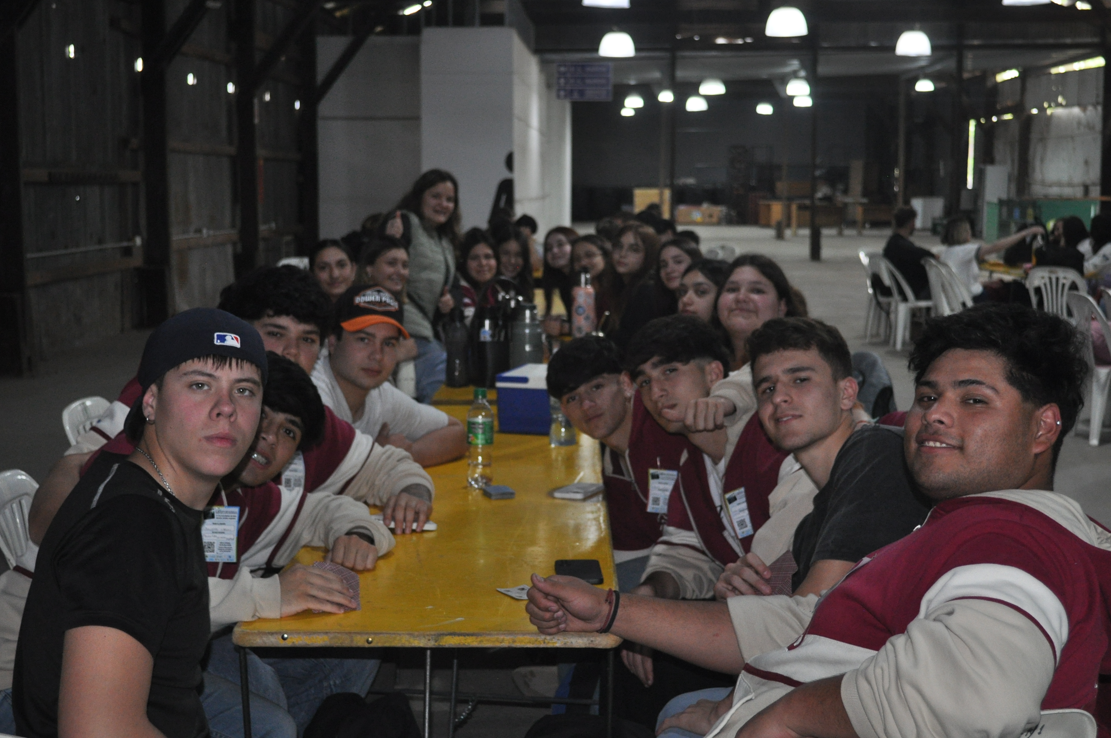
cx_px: 556
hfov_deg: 37.6
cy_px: 410
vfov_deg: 25.4
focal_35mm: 53
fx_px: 1634
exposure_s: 1/60
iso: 800
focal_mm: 30
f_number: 4.5
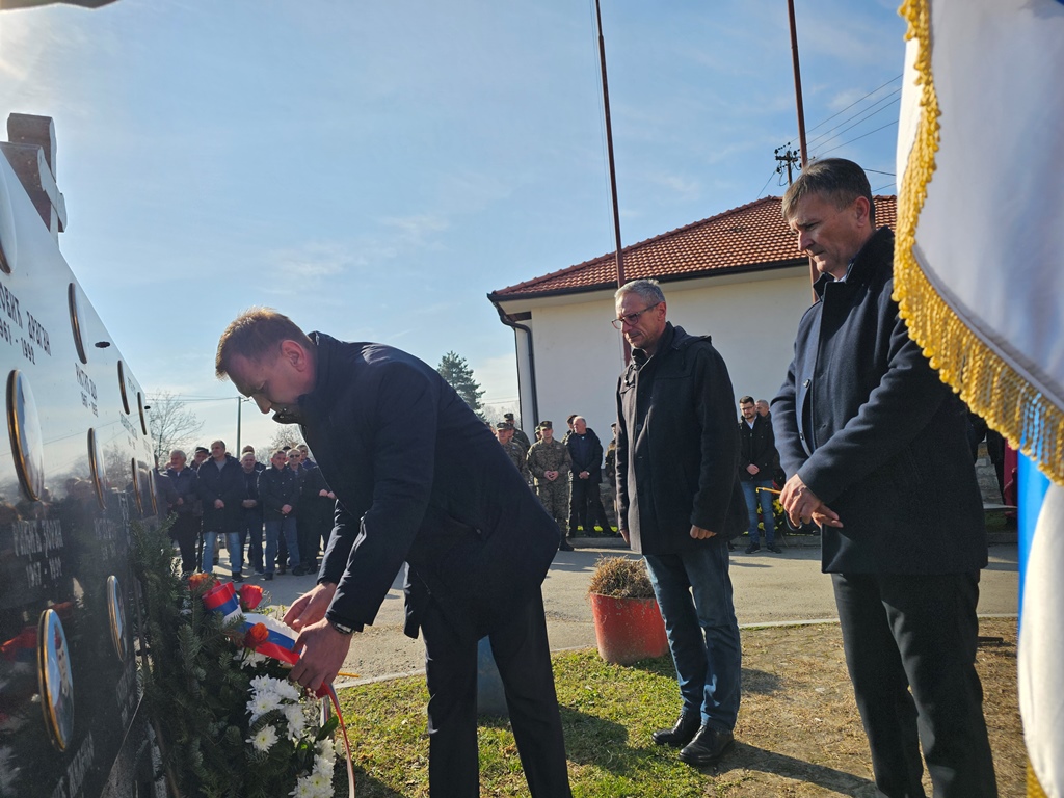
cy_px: 399
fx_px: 707
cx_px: 532
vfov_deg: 58.9
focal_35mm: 23
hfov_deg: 73.9
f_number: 1.7
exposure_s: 1/909
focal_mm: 6.3
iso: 10
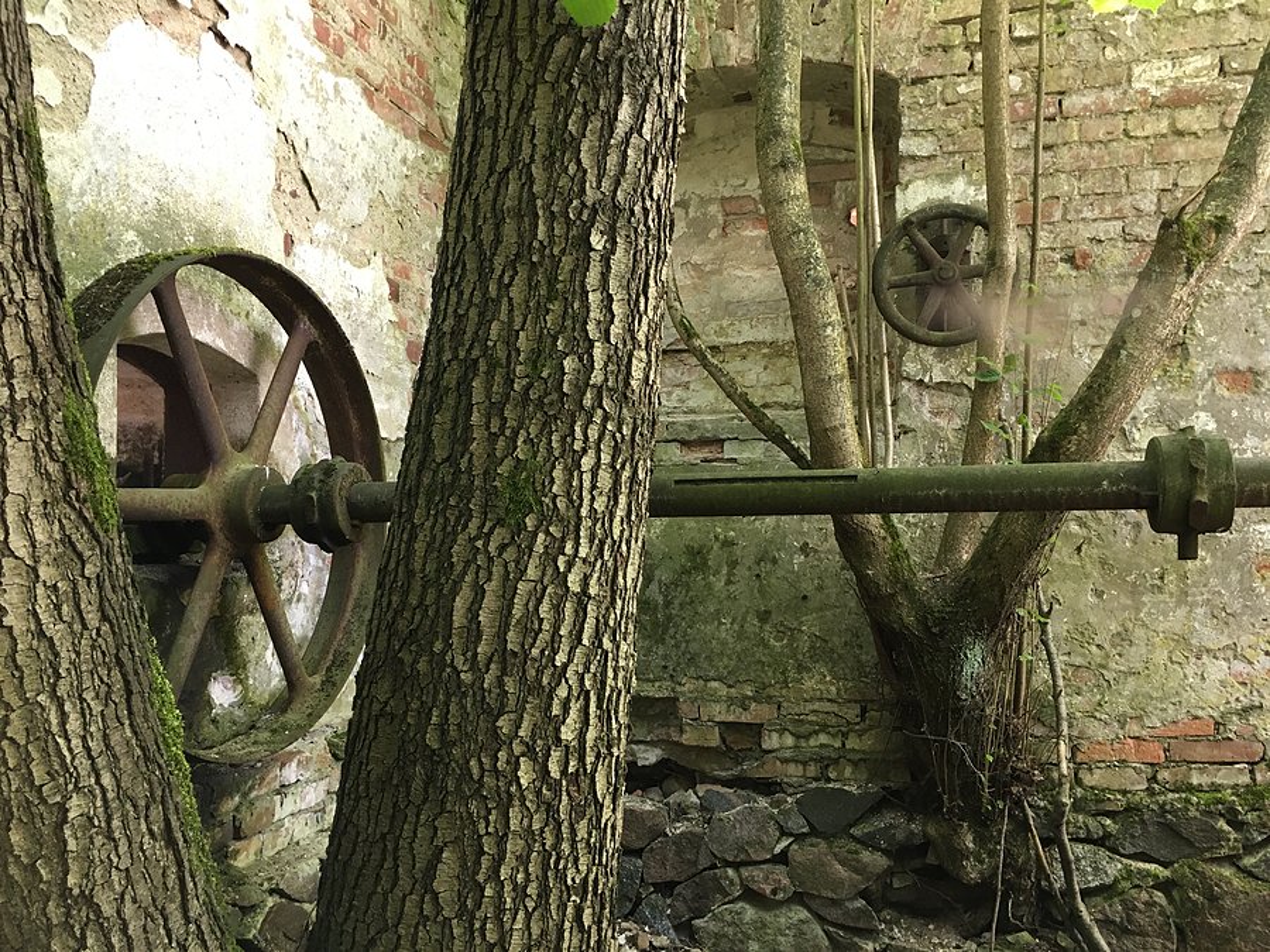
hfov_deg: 61.7
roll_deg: +0.1
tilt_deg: +2.4
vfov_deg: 48.2
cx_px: 635
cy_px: 476
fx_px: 1064
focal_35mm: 29
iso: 100
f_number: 2.2
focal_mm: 4.15
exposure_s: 1/33
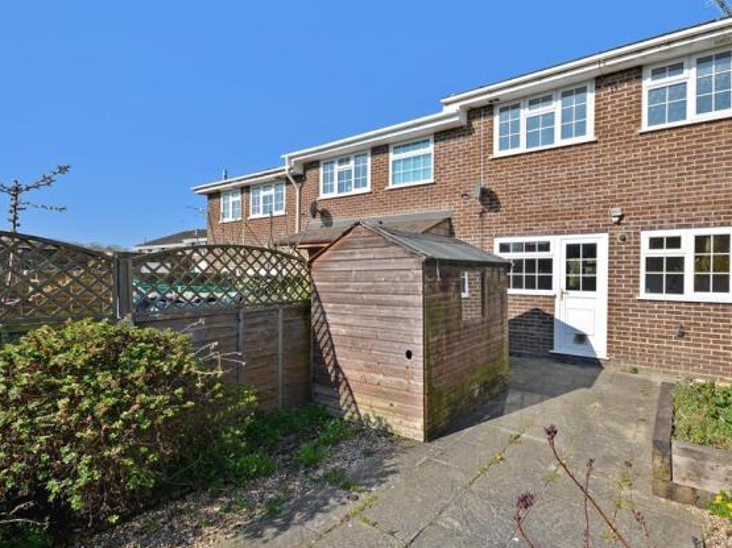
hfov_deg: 90.5
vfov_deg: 74.7
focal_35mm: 17
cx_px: 415
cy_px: 269
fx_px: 359
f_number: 9
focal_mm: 10
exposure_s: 1/1000
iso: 400
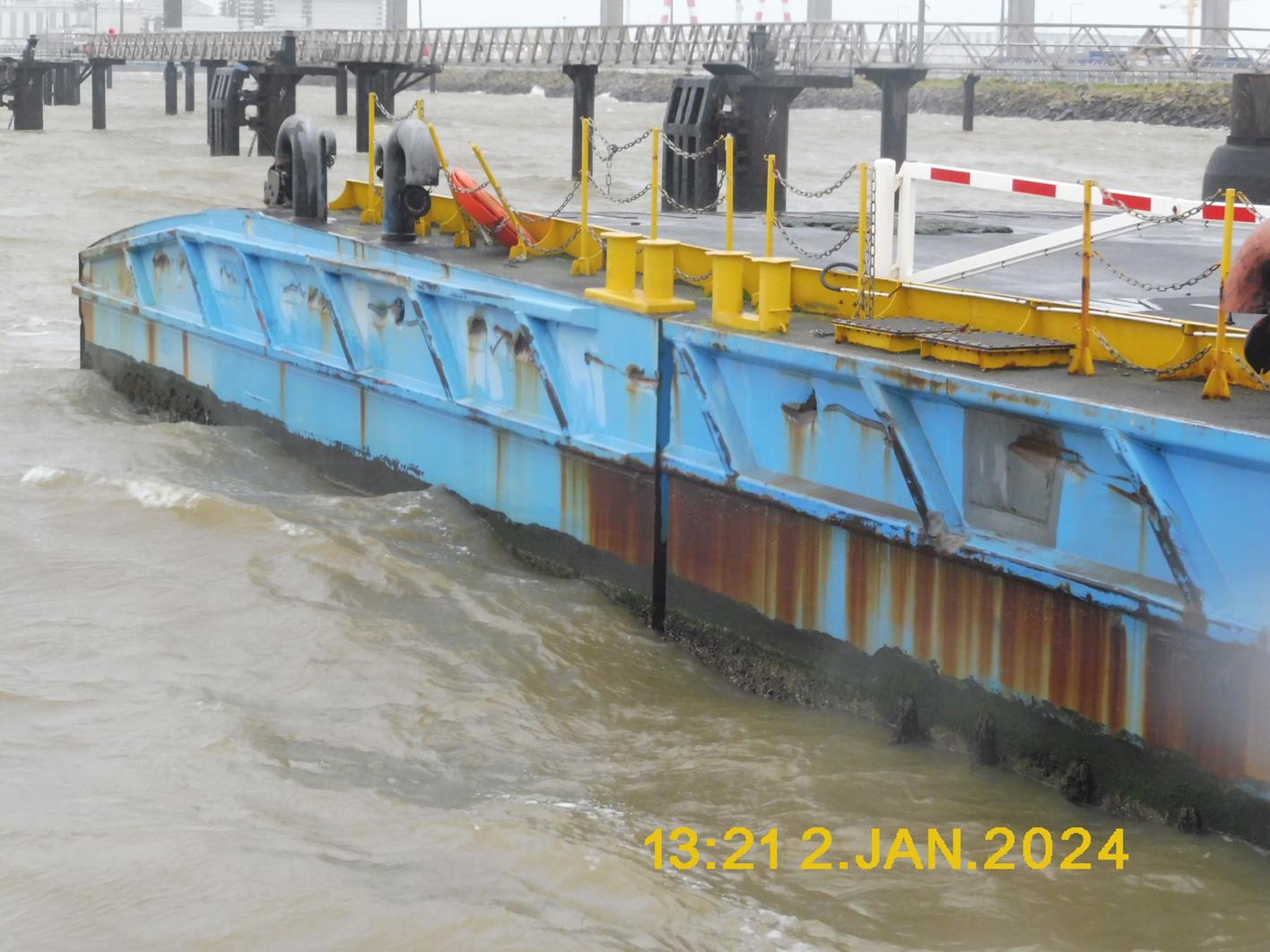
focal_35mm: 79
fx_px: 2898
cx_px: 635
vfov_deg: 18.7
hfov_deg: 24.7
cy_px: 476
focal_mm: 14.2
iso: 400
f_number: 5.1
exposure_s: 1/60
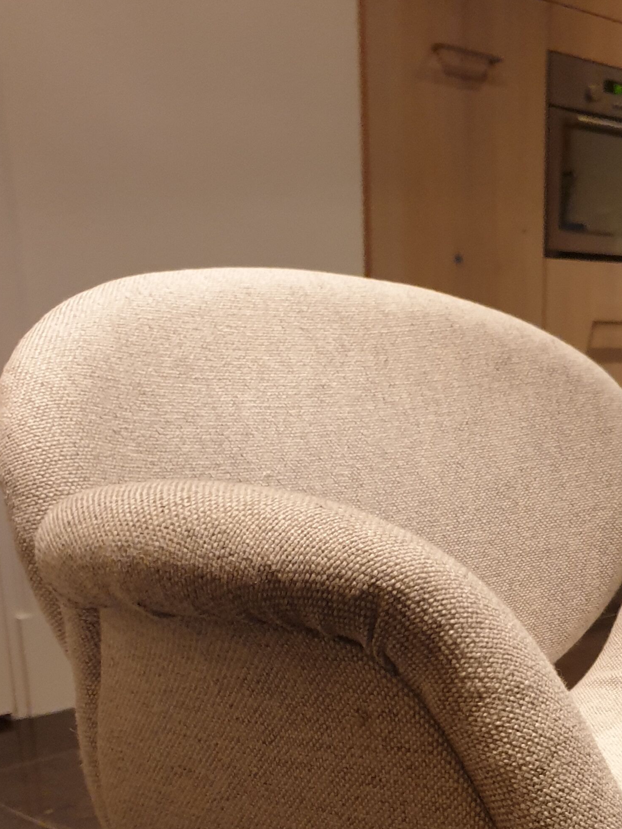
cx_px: 575
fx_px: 1270
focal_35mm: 53
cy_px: 774
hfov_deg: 26.5
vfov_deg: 33.9
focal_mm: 4.3
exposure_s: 1/33
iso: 320
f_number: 1.5
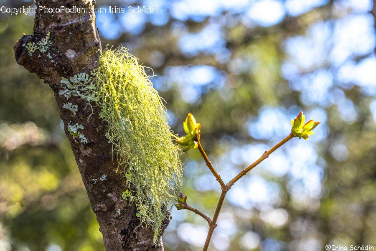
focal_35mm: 90
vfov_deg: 15.2
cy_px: 126
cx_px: 188
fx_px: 940
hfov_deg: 22.6
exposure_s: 1/40
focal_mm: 90
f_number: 11
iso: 100
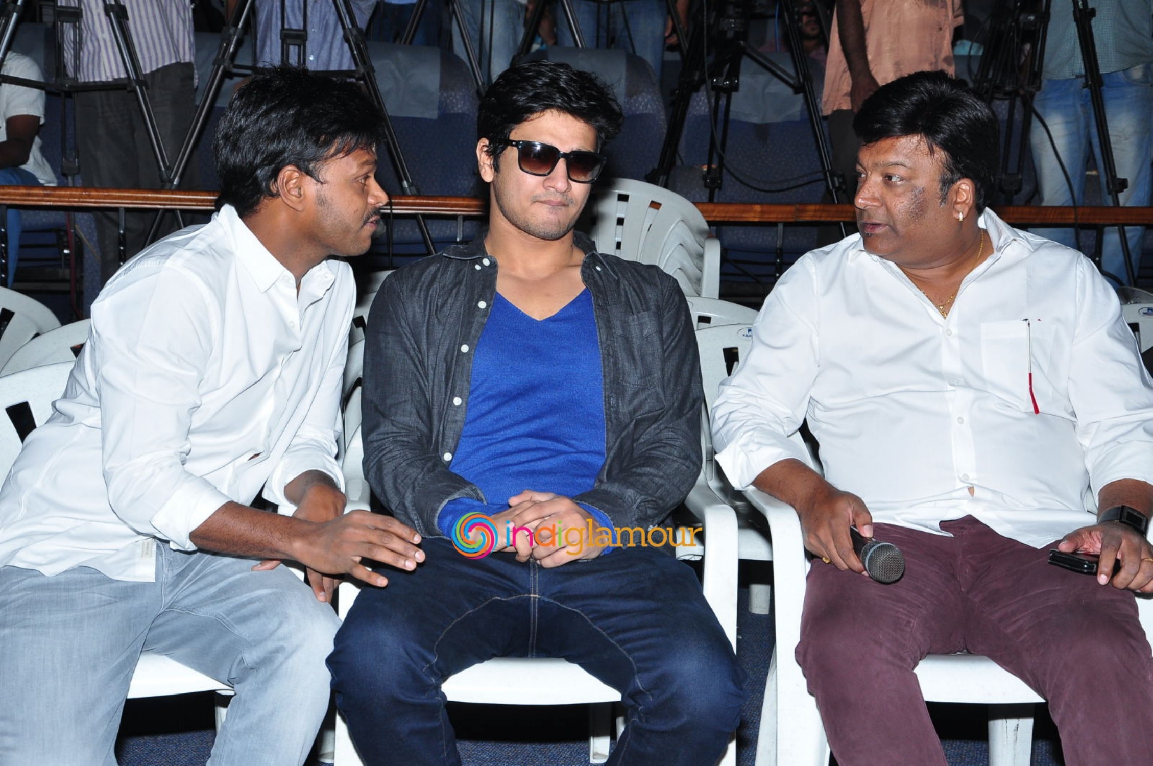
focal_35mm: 72
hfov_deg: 28.1
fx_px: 2303
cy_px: 383
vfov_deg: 18.9
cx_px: 576
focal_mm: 48
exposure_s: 1/125
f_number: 8
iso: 400
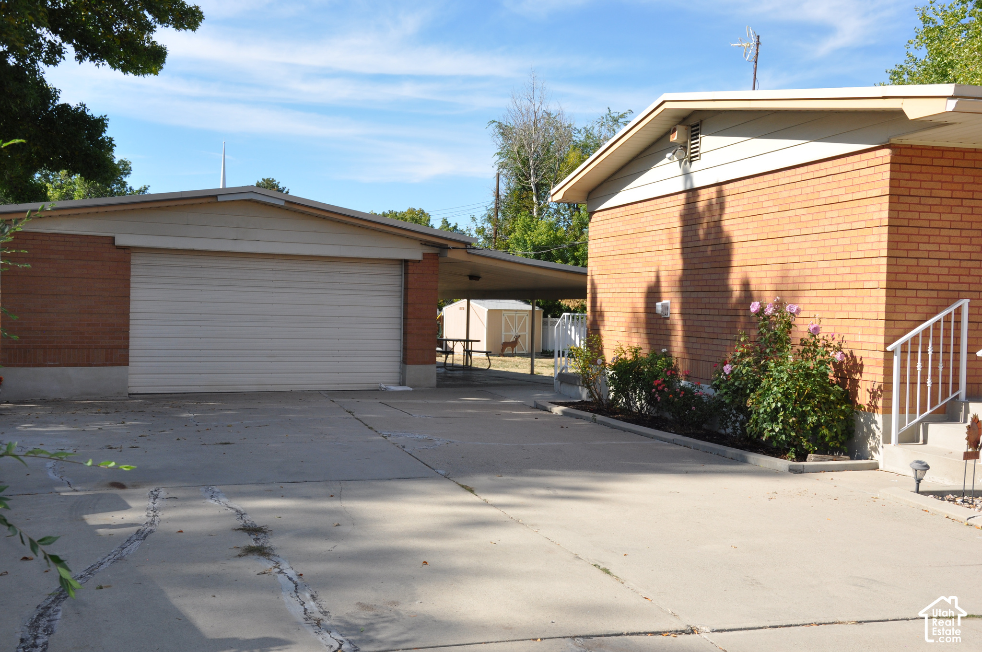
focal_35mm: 38
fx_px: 1022
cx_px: 491
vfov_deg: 35.4
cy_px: 326
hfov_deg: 51.3
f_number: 11
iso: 200
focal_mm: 25
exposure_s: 1/200
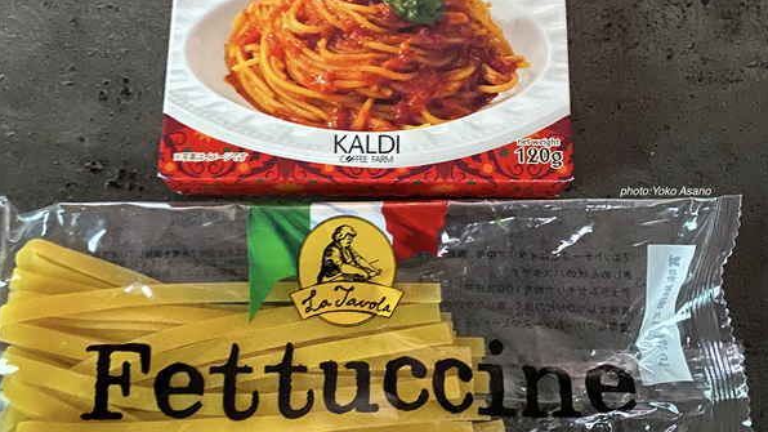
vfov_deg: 31.1
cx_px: 384
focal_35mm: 38
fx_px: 774
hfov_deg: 52.8
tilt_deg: -73.9
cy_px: 184
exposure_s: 1/10
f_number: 1.8
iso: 500
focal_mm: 4.25
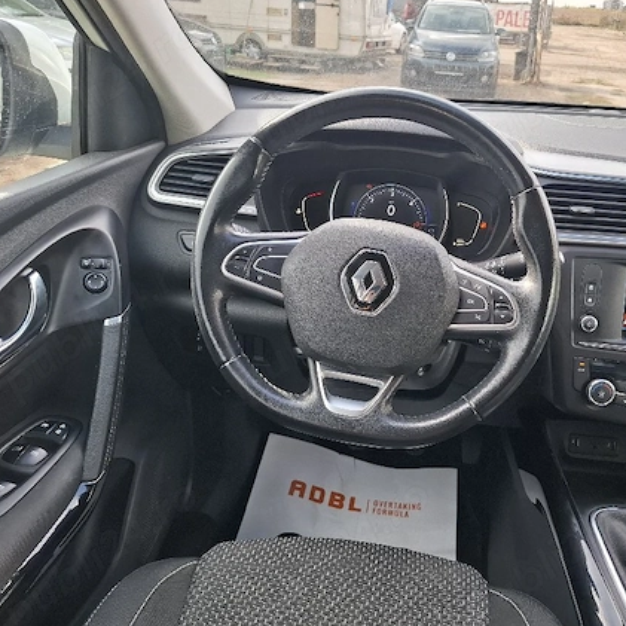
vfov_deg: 55.6
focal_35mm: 29
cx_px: 391
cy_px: 332
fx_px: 593
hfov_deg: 55.0
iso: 50
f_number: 1.8
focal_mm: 5.54
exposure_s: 1/100
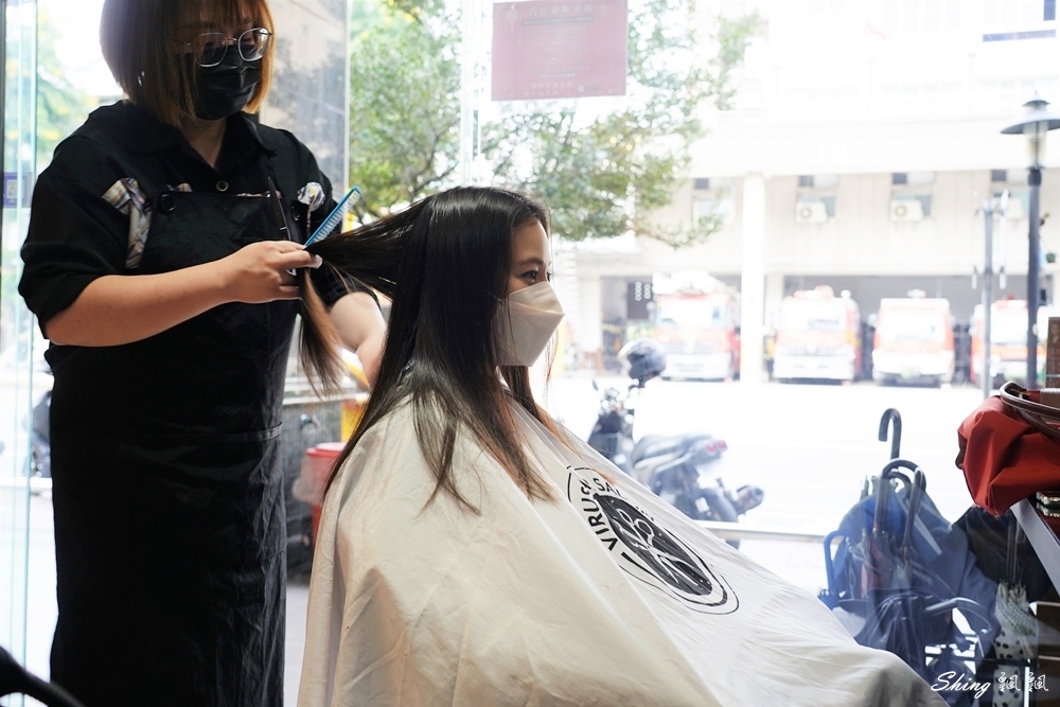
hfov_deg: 48.5
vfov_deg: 33.4
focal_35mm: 40
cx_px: 530
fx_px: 1178
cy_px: 354
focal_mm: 40
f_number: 5
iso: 125
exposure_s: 1/40
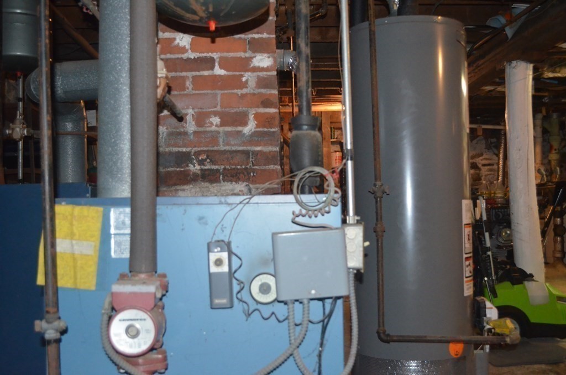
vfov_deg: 31.7
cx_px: 283
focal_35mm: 42
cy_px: 188
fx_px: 659
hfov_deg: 46.5
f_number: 4.5
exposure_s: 1/60
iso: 3200
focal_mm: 28
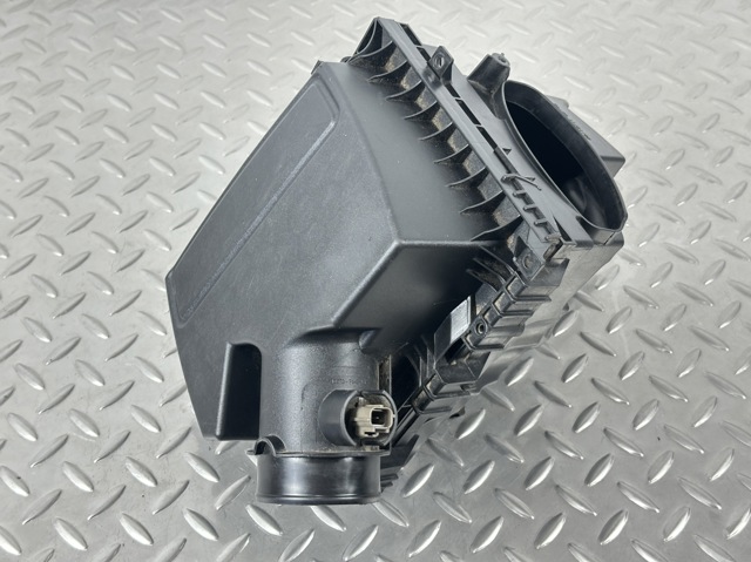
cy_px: 281
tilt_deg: -50.2
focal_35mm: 48
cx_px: 376
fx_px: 1041
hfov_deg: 39.7
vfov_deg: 30.2
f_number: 1.78
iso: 125
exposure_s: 1/50
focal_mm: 6.86
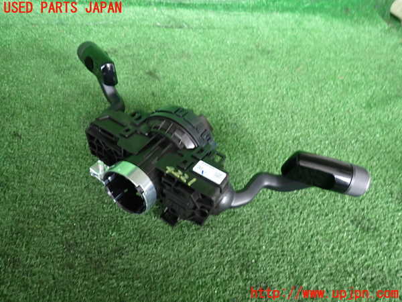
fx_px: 290
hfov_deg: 69.4
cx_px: 201
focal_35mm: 25
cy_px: 151
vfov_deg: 54.9
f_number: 2
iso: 200
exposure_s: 1/30
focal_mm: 4.5
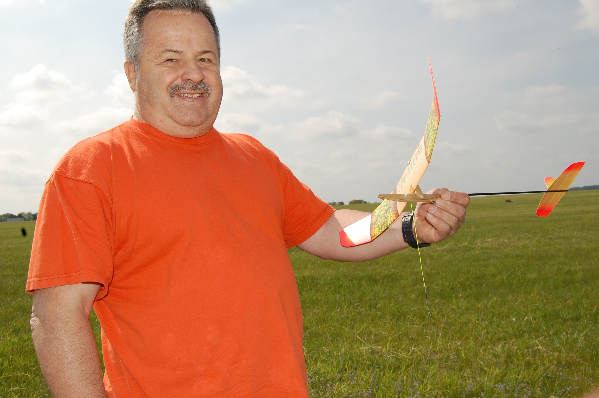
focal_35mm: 38
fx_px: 624
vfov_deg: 35.4
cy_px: 184
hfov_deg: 51.2
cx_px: 283
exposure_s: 1/500
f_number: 10
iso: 200
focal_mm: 23
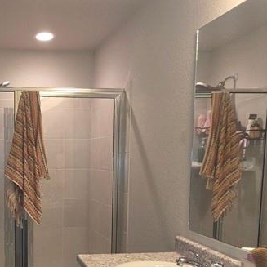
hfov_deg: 41.6
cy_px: 191
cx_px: 16
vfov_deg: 44.9
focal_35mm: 36
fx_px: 314
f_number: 2.2
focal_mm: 2.2
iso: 125
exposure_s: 1/60
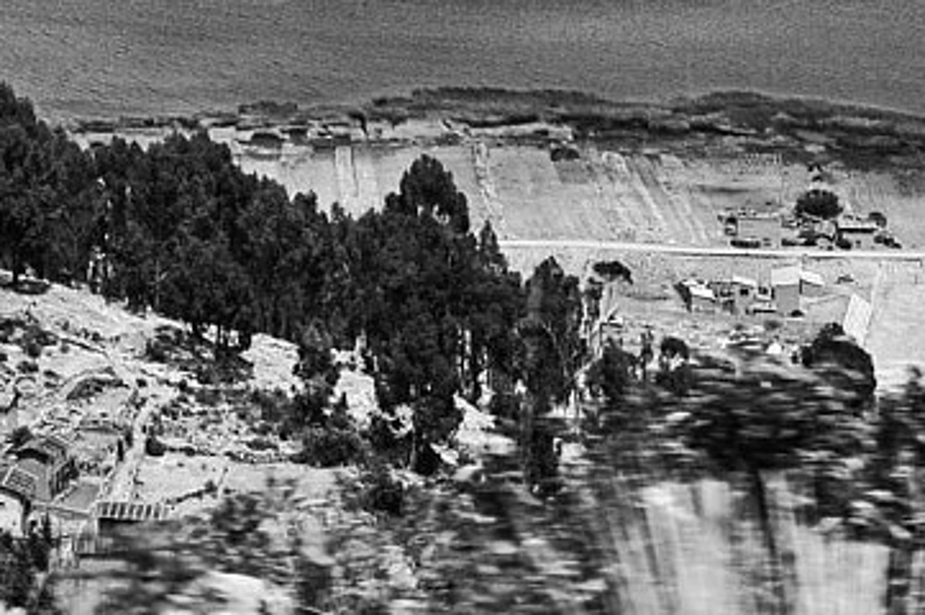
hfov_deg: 10.9
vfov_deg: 7.1
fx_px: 4775
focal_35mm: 186
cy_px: -688
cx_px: -177
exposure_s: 1/800
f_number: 9
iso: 250
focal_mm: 42
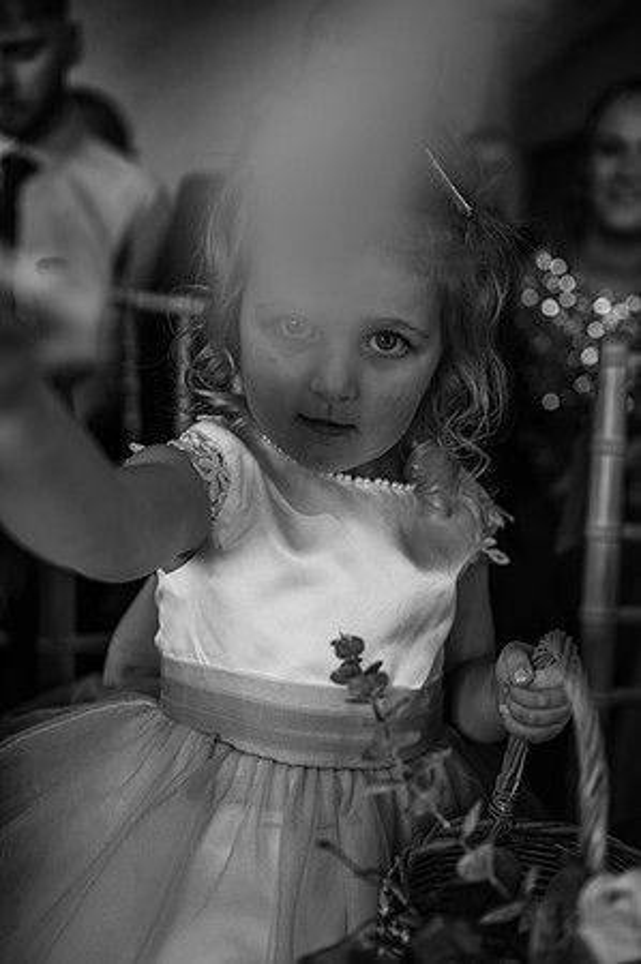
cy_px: 482
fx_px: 937
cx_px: 320
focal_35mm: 35
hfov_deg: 37.8
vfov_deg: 54.5
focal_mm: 35
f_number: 2.2
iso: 320
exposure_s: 1/200
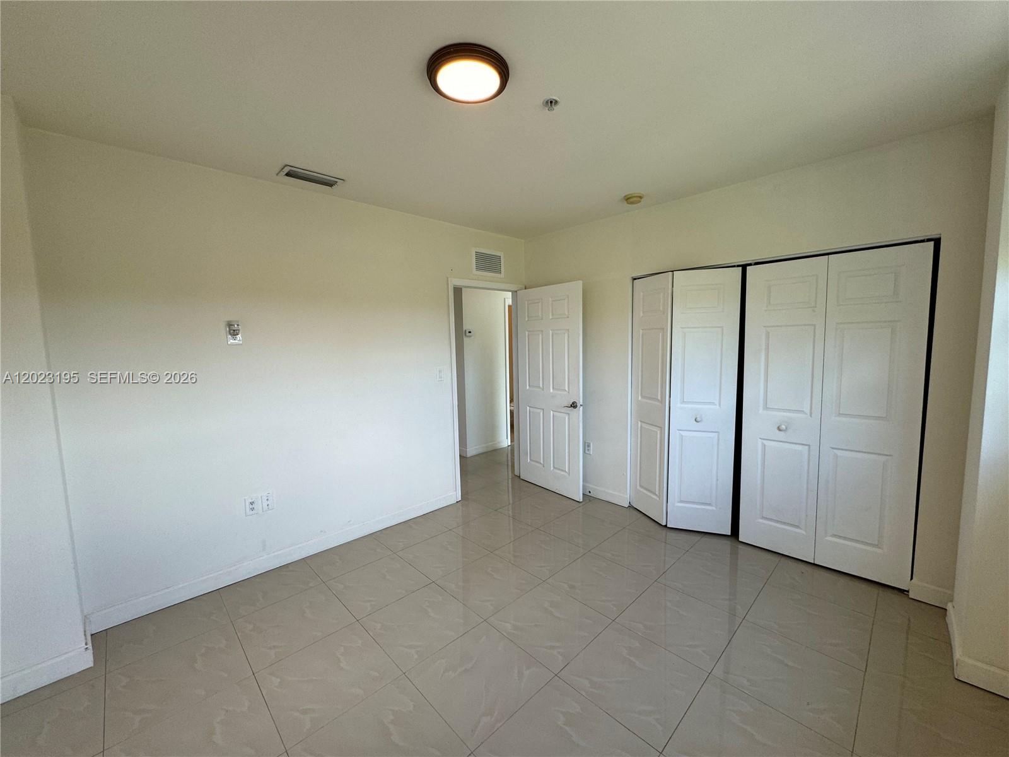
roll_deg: +0.2
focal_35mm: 14
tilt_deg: -4.8
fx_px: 408
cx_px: 504
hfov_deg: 102.1
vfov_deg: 85.7
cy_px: 378
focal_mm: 2.22
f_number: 2.2
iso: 80
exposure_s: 1/120
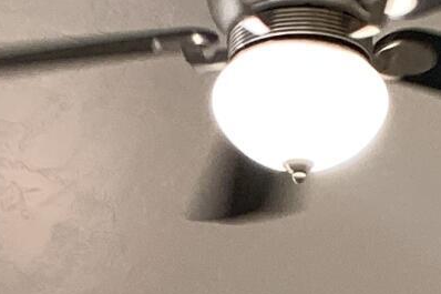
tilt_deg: -2.8
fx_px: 2498
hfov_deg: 10.1
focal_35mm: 204
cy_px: 1193
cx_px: 319
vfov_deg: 5.7
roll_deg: -2.6
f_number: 1.8
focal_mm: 4.25
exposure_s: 1/60
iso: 50
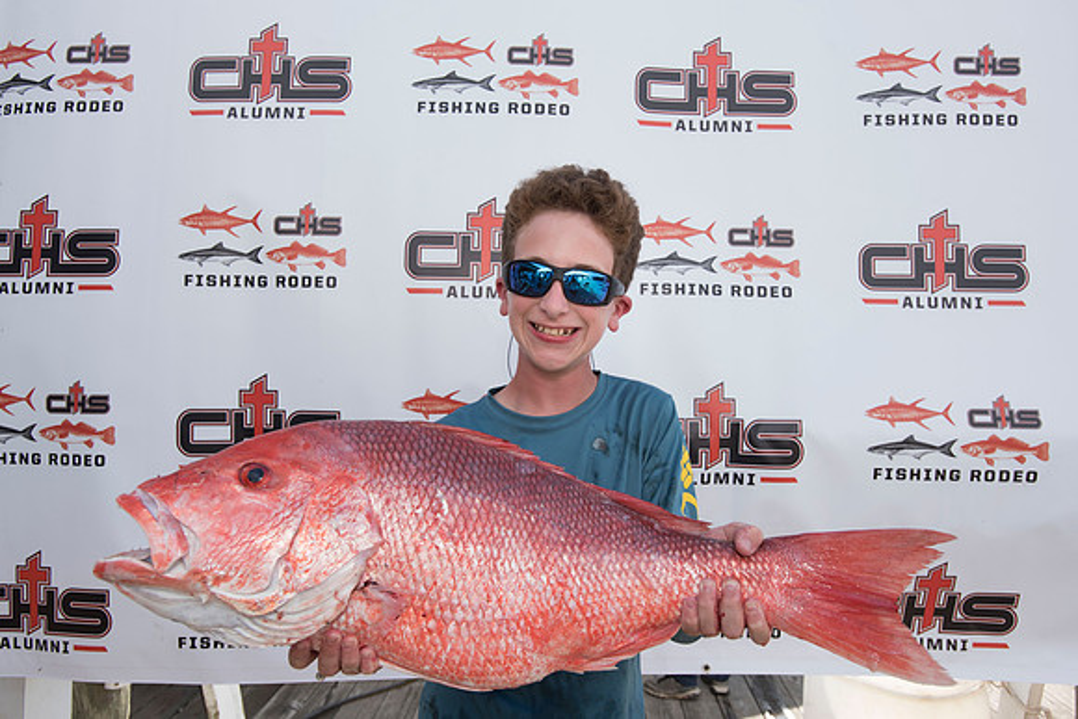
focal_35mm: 25
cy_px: 360
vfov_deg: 51.3
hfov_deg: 71.5
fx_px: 749
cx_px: 539
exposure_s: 1/500
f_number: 7.1
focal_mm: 25
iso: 250
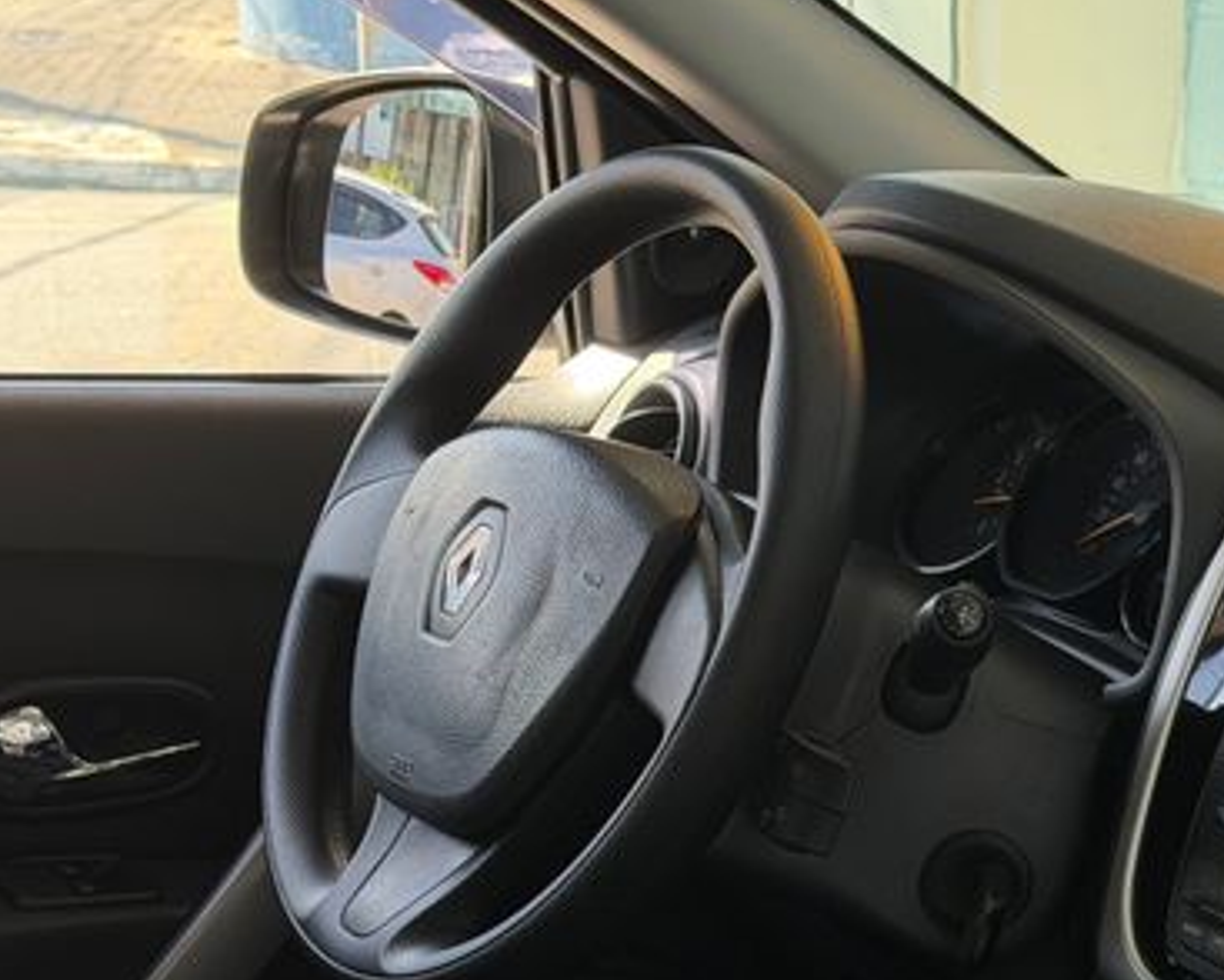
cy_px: 833
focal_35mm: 98
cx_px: 1267
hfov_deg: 18.9
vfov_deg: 15.6
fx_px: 3552
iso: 64
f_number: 1.78
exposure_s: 1/178
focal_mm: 6.76
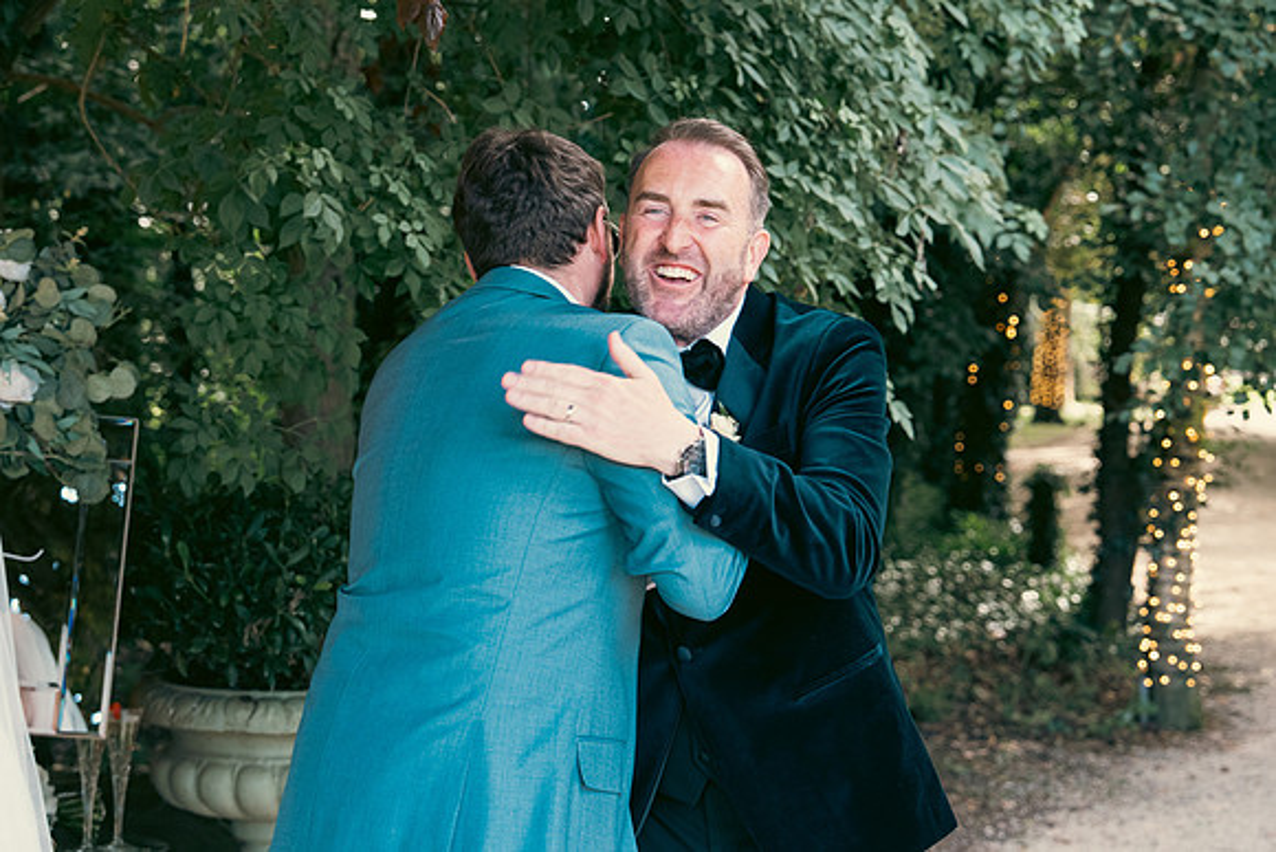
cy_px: 426
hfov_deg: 27.7
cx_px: 638
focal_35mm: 73
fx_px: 2588
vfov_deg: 18.7
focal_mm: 49
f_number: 3.5
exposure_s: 1/200
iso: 1000
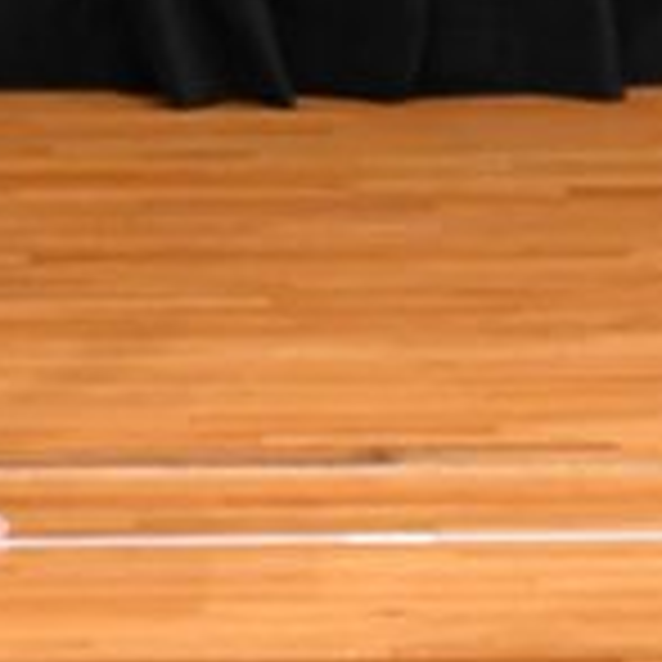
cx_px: 1142
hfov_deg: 1.6
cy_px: 9
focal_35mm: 1076
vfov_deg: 1.6
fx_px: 23281
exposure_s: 1/400
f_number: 5.6
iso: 4000
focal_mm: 160
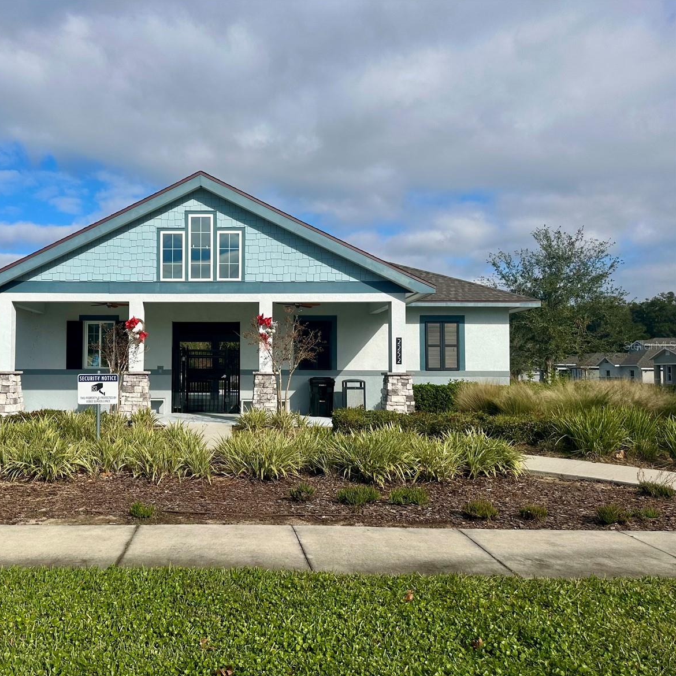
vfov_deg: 55.6
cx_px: 216
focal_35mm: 29
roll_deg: -0.6
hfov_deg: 54.3
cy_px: 345
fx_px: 641
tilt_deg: +2.8
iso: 80
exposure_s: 1/6211
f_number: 1.78
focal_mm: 6.86
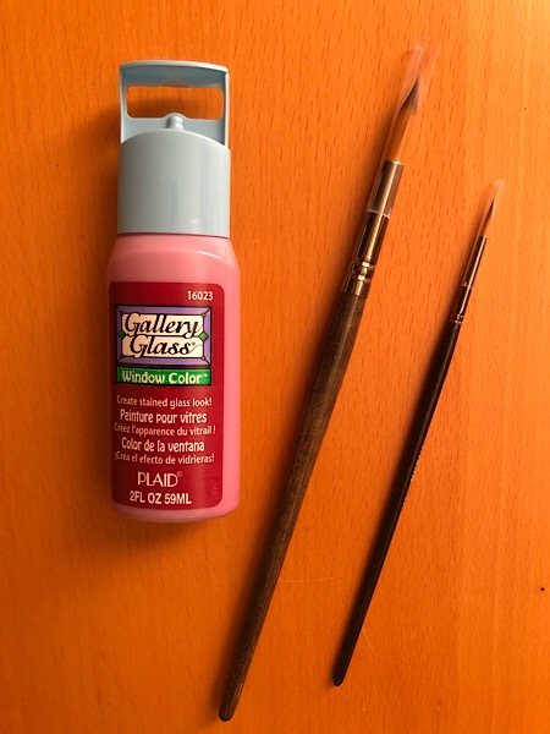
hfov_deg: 49.7
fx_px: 593
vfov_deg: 63.4
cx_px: 275
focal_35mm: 28
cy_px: 367
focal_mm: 3.99
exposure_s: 1/9
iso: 100
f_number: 1.8
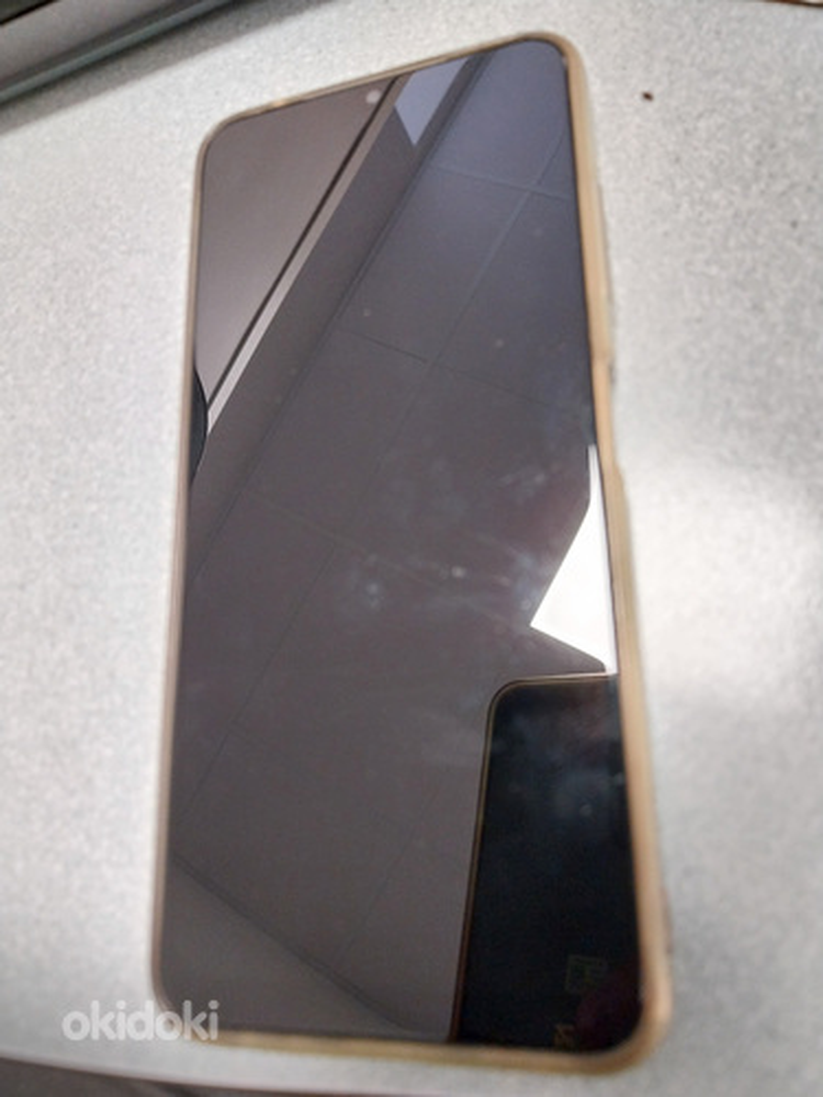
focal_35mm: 26
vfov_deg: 67.3
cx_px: 412
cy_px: 548
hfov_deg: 53.1
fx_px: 824
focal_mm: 4
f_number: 1.8
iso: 400
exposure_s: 1/60
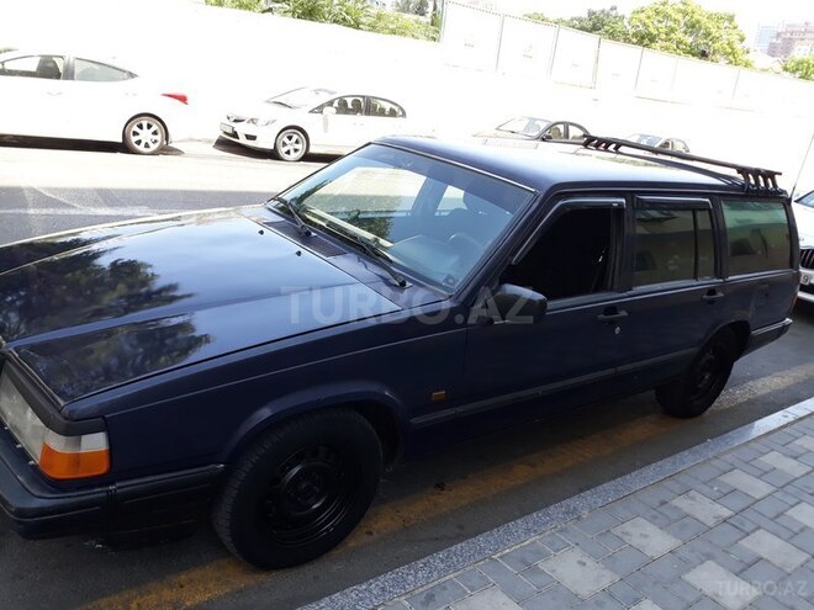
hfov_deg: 65.3
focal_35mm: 27
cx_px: 407
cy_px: 305
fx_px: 635
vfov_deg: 51.4
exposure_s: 1/322
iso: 40
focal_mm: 3.71
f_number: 1.7
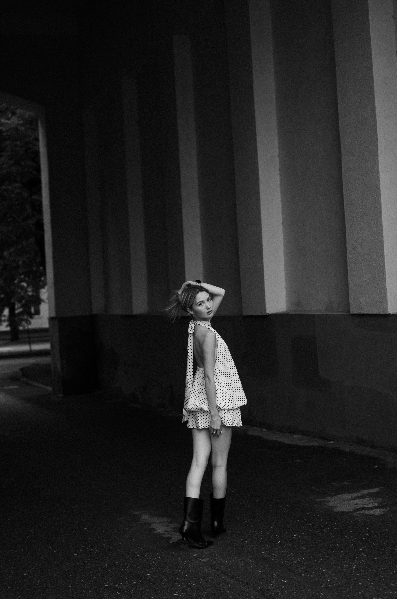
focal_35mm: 52
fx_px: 872
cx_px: 198
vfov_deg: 37.9
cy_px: 300
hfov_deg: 25.6
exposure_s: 1/160
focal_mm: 35
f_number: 2.5
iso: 200
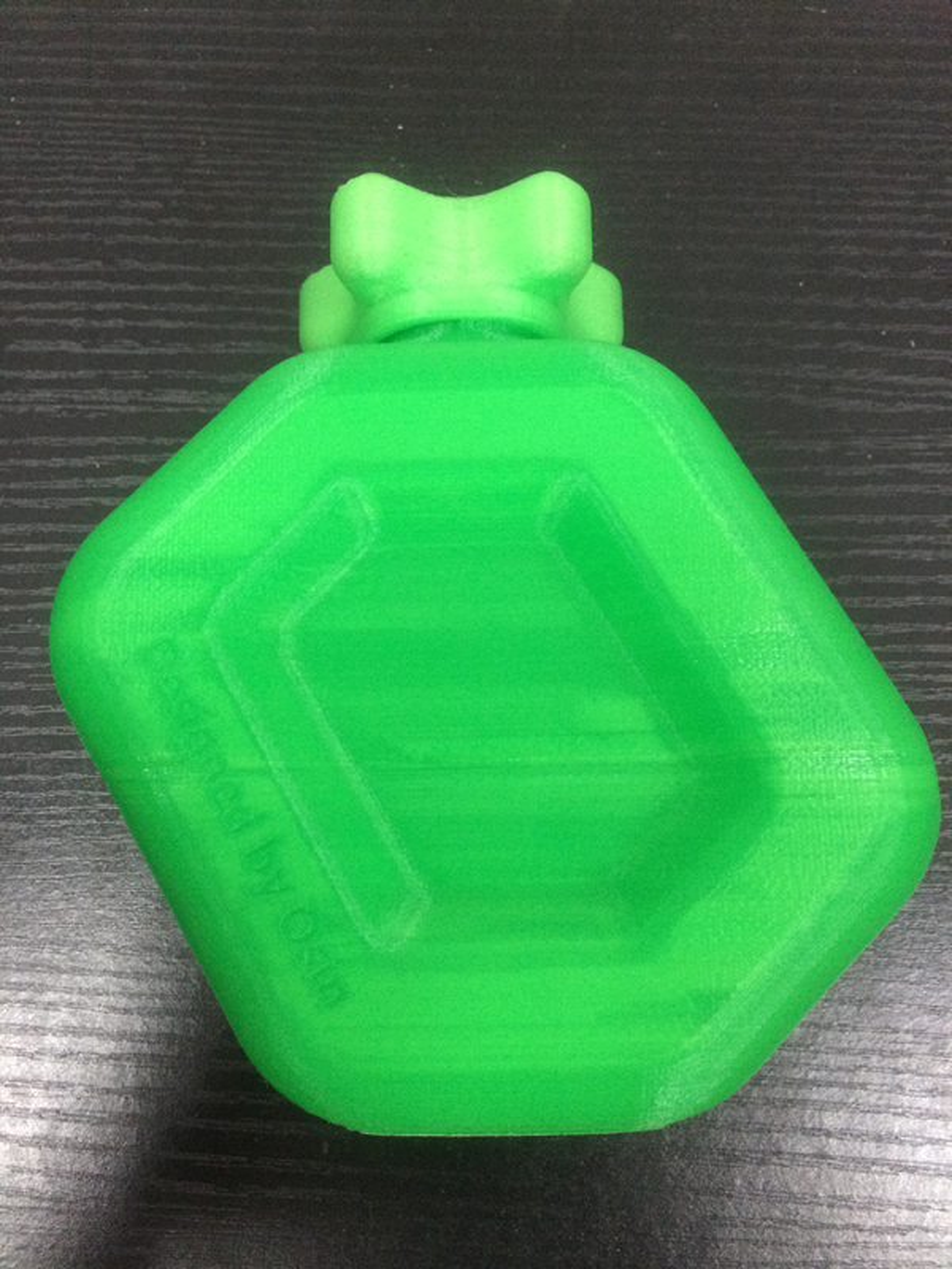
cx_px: 476
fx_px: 1100
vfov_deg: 60.0
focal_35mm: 30
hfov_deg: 46.8
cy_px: 634
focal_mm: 4.12
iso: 320
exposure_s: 1/33
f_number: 2.2
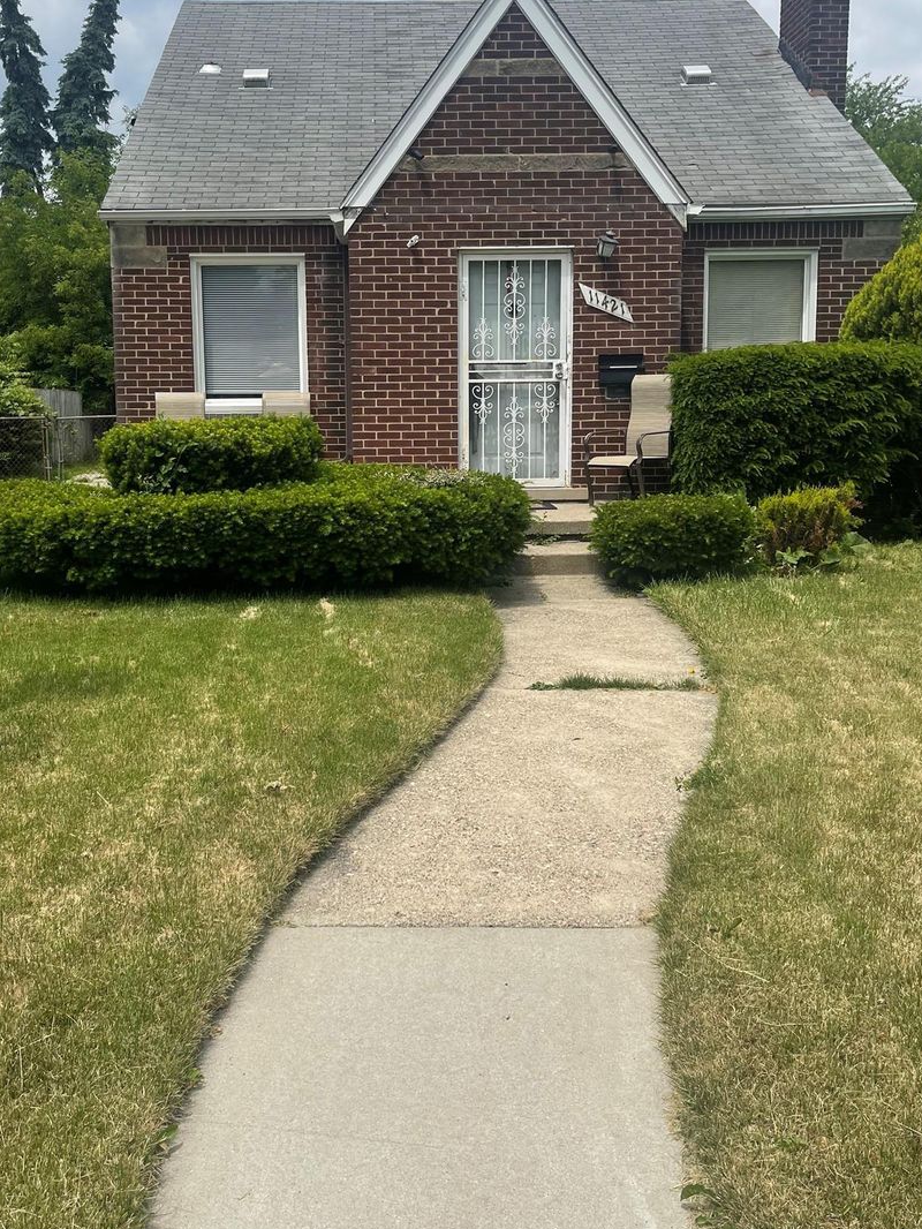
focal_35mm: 32
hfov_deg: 44.0
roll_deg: +1.2
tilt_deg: -5.8
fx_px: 1136
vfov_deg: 56.6
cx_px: 385
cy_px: 527
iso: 32
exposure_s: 1/4202
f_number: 1.6
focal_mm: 5.1
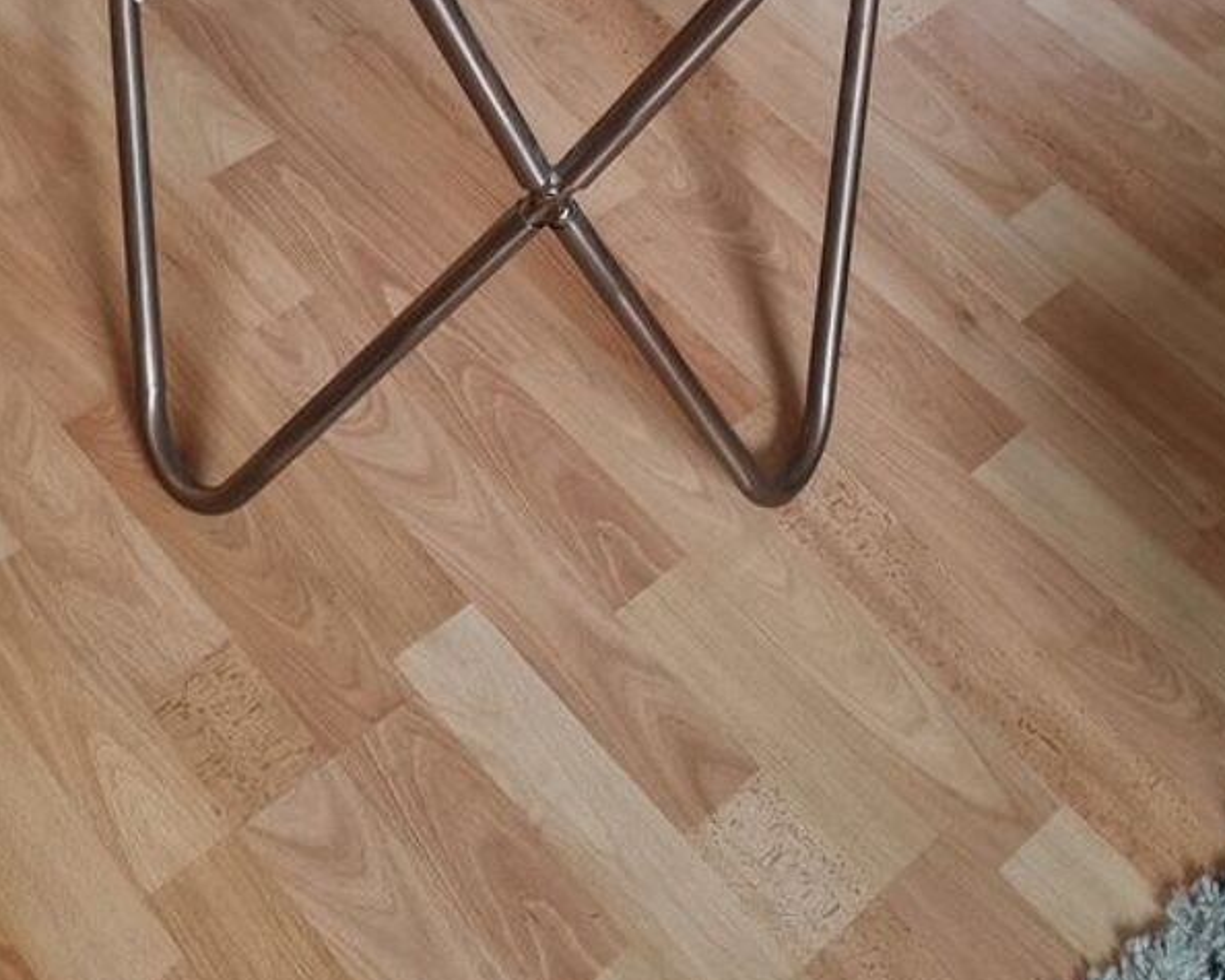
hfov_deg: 33.0
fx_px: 2066
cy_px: 42
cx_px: 600
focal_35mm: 57
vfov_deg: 25.6
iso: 500
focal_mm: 5.4
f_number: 1.8
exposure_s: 1/25
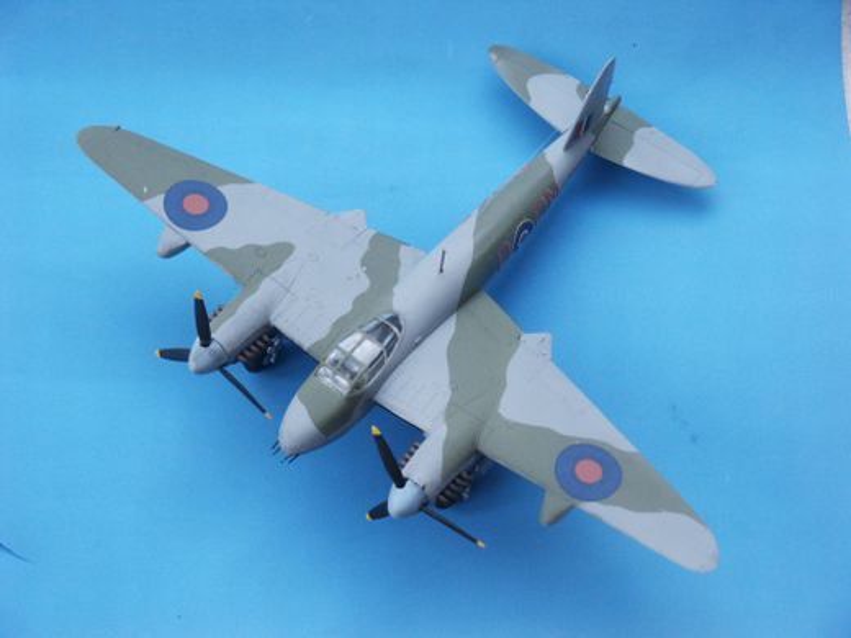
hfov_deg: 25.0
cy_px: 319
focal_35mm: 78
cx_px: 426
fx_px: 1918
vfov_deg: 18.9
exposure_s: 1/30
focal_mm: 15.54
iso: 200
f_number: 3.6
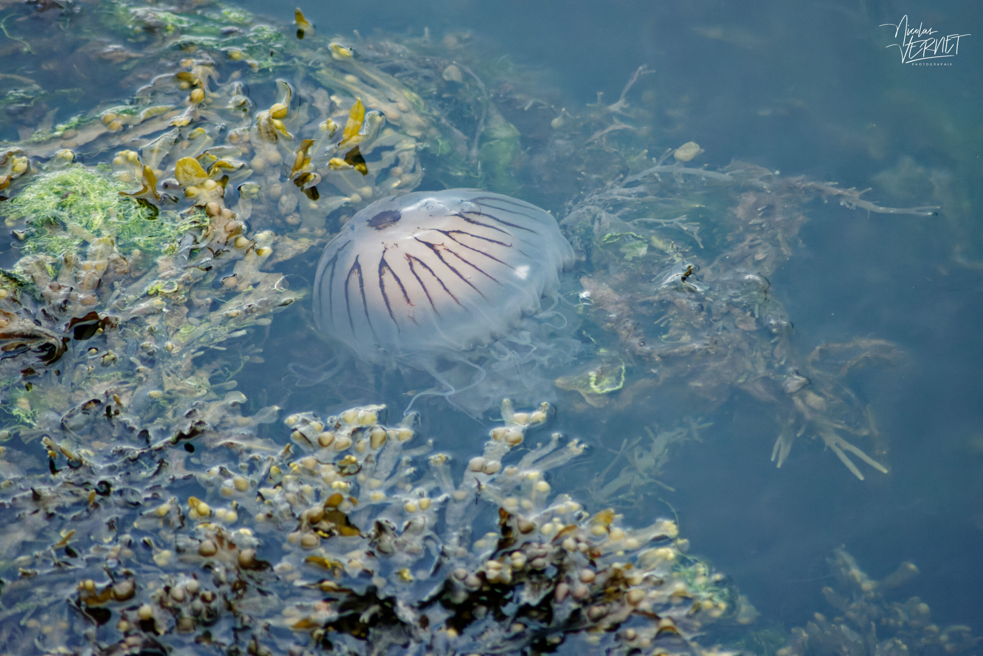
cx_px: 492
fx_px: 12287
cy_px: 328
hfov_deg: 4.6
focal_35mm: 450
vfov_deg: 3.1
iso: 4000
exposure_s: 1/1000
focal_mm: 300
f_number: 5.6
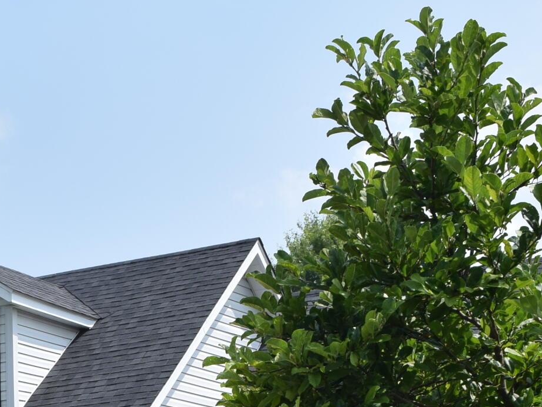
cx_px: -58
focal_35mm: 103
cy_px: 539
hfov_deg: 18.3
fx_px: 1613
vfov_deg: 13.8
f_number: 8
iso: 200
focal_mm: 22
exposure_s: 1/500
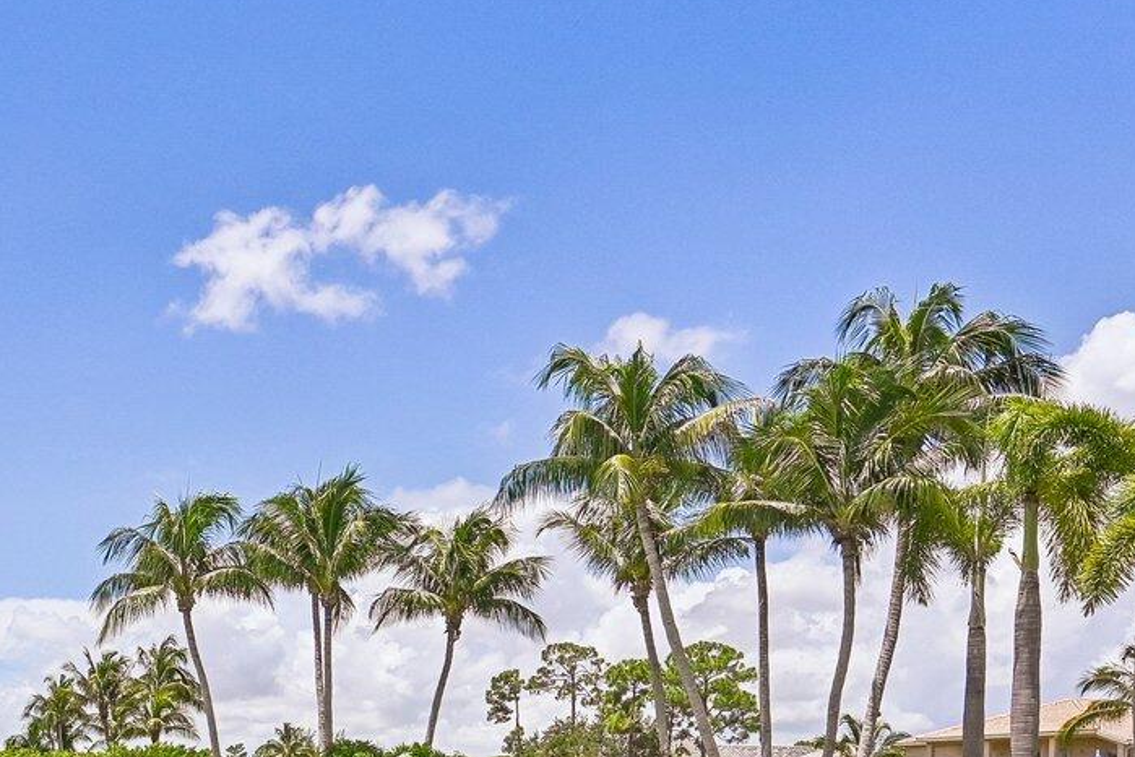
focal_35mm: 41
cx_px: -39
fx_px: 1293
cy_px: 878
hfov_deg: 40.5
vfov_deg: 28.8
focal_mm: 14
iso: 640
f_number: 8
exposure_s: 1/4000
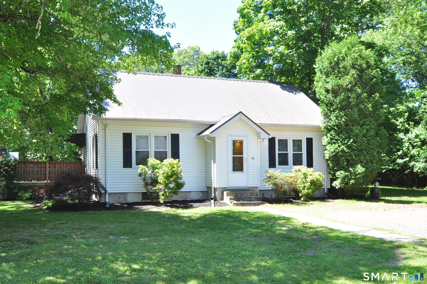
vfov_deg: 43.5
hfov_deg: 62.0
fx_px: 355
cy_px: 142
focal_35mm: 30
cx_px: 214
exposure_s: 1/125
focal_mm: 20
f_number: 8
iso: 320
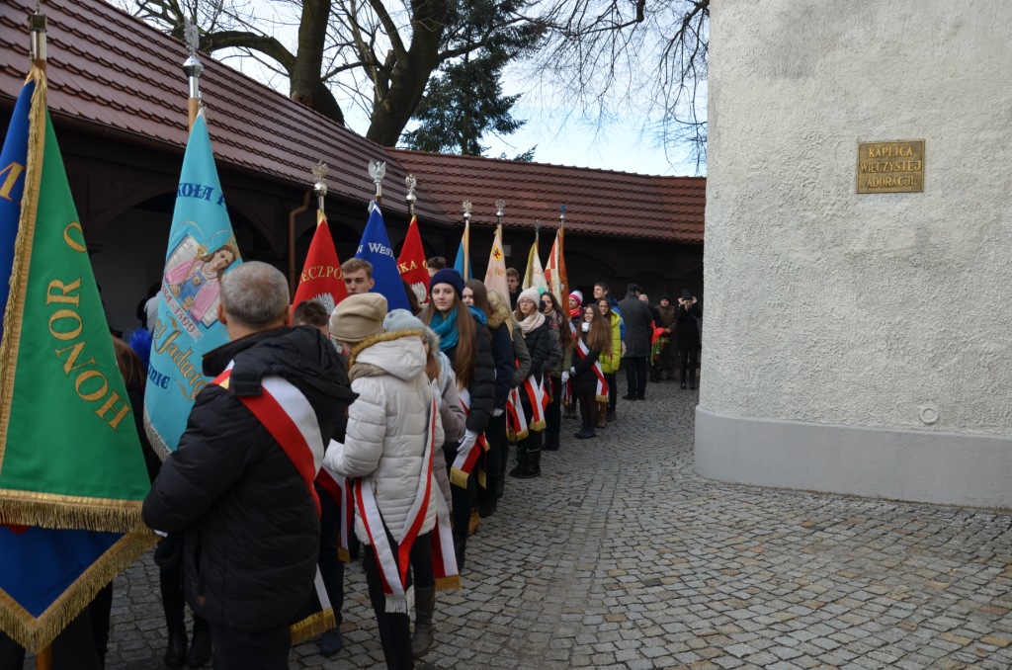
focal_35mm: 32
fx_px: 884
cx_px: 506
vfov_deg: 41.5
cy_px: 335
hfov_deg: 59.6
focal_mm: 21
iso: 200
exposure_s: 1/125
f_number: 5.6
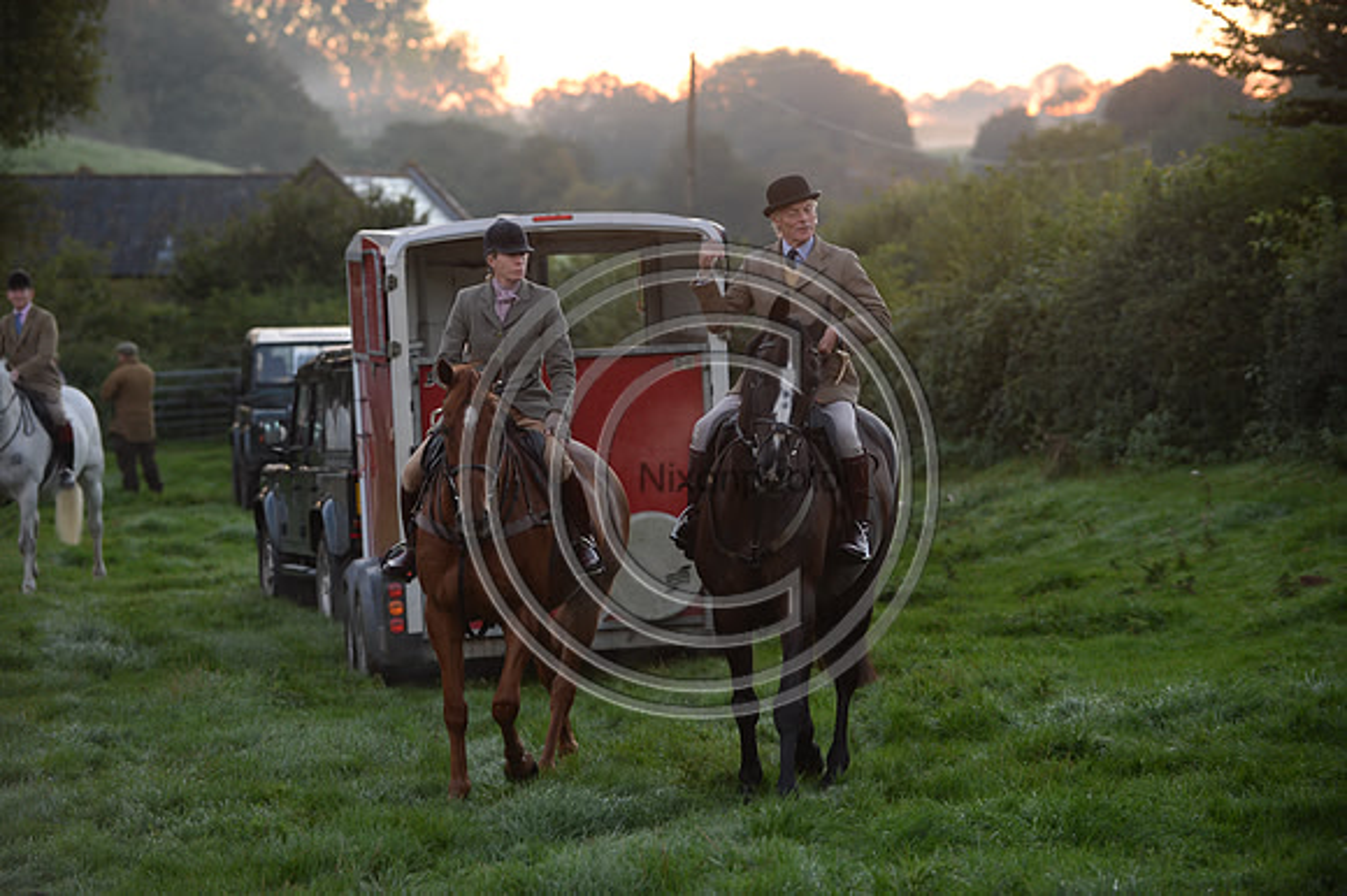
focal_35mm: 125
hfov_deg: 16.4
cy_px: 448
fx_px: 4674
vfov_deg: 11.0
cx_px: 674
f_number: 3.2
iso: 1600
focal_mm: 125
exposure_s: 1/200
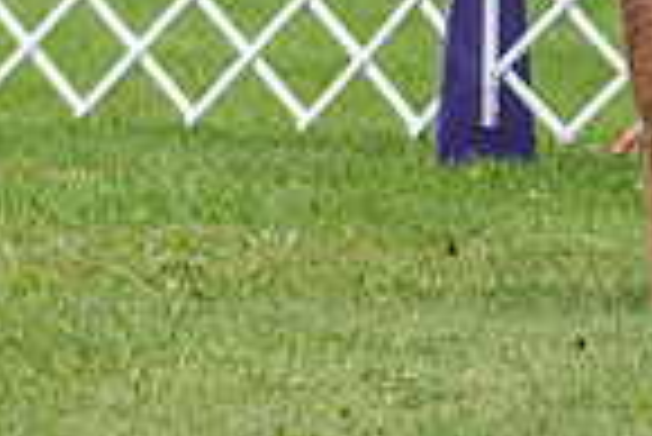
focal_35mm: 674
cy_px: -416
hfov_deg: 3.1
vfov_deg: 2.0
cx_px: 643
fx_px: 12219
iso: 160
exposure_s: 1/640
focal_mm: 169
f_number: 4
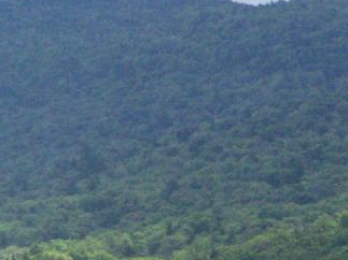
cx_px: 42
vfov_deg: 2.5
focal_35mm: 599
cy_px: 226
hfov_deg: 3.3
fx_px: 6020
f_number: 6.3
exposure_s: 1/800
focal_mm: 31.3
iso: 400
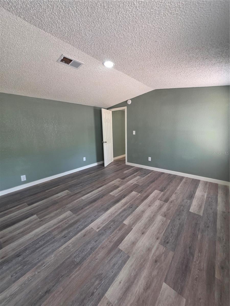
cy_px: 153
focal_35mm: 13
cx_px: 115
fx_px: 115
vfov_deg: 106.2
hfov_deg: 89.9
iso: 200
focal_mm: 2.2
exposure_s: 1/60
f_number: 1.9
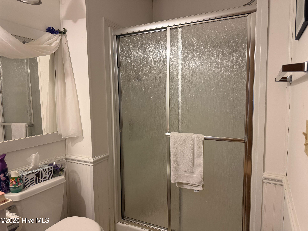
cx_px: 154
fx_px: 214
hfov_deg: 71.6
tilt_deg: -5.4
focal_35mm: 24
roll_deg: +0.4
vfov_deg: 56.8
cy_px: 116
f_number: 1.78
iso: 320
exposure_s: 1/60
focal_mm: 6.76
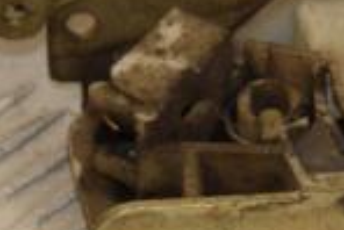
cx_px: 432
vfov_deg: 2.2
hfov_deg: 3.2
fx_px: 6112
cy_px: 23
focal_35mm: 639
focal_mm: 105
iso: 800
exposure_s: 1/200
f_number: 6.3
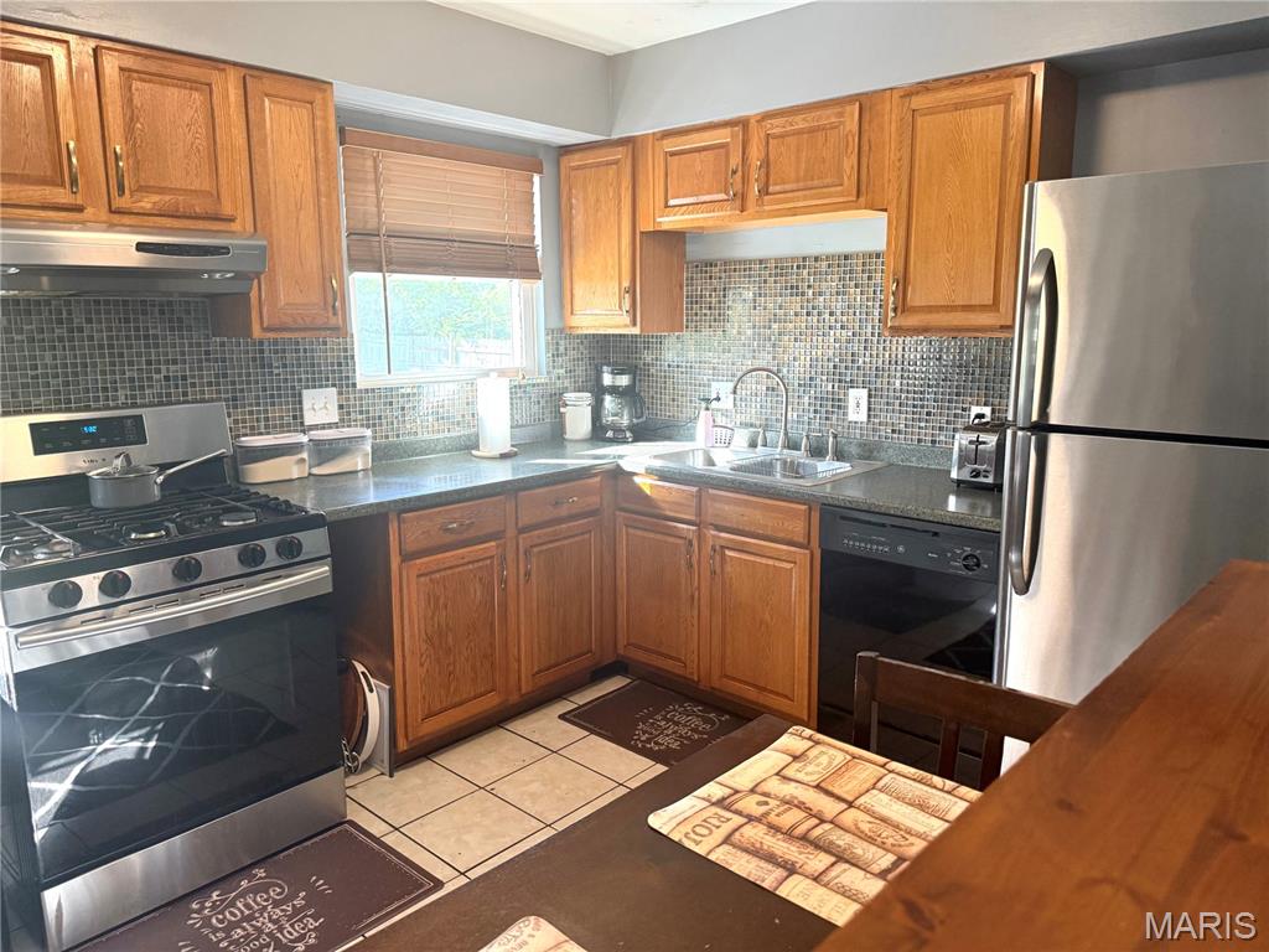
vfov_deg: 56.8
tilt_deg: -9.6
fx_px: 880
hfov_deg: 71.6
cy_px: 476
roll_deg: +0.4
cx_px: 634
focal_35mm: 24
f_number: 1.78
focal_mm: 6.76
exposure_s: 1/120
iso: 320
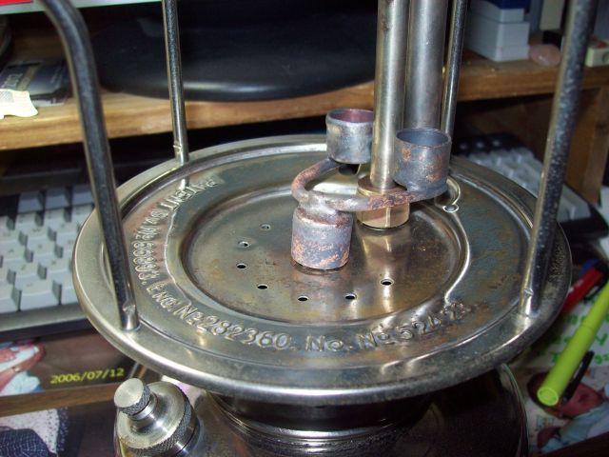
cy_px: 228
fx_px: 633
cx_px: 304
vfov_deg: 39.7
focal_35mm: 36
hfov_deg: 51.4
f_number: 2.7
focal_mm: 6
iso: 80
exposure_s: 1/64
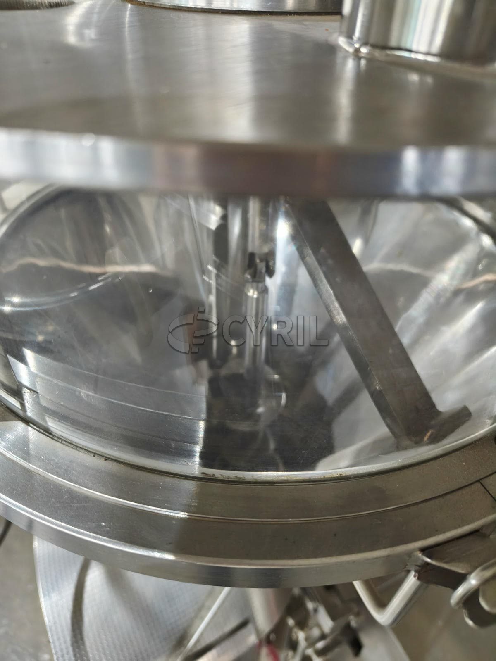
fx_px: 439
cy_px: 330
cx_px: 248
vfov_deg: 73.9
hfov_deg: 58.9
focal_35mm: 23
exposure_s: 1/20
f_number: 1.88
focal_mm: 5.56
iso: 1250
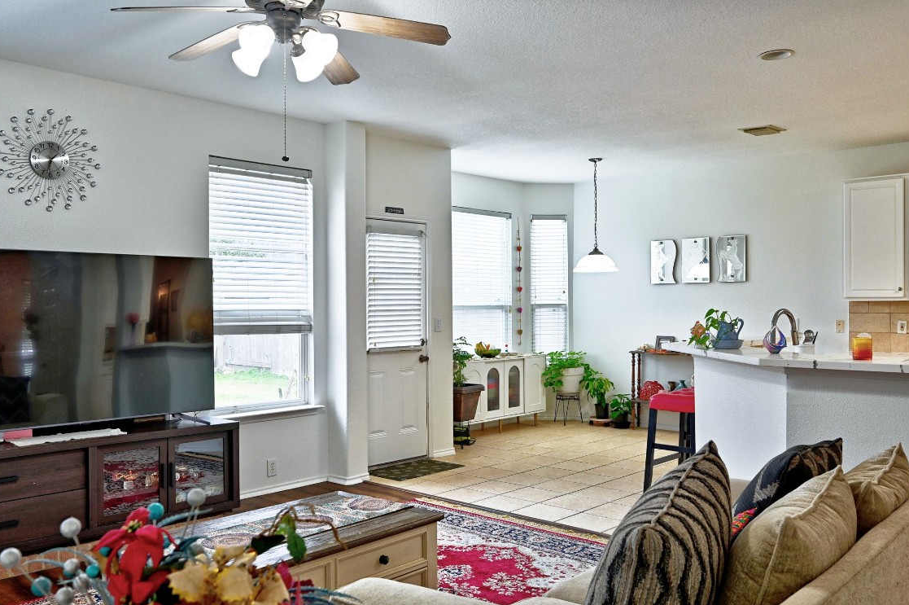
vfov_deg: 42.3
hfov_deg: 60.3
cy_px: 306
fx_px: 782
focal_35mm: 31
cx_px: 445
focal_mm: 30
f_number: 8
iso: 400
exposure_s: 1/13
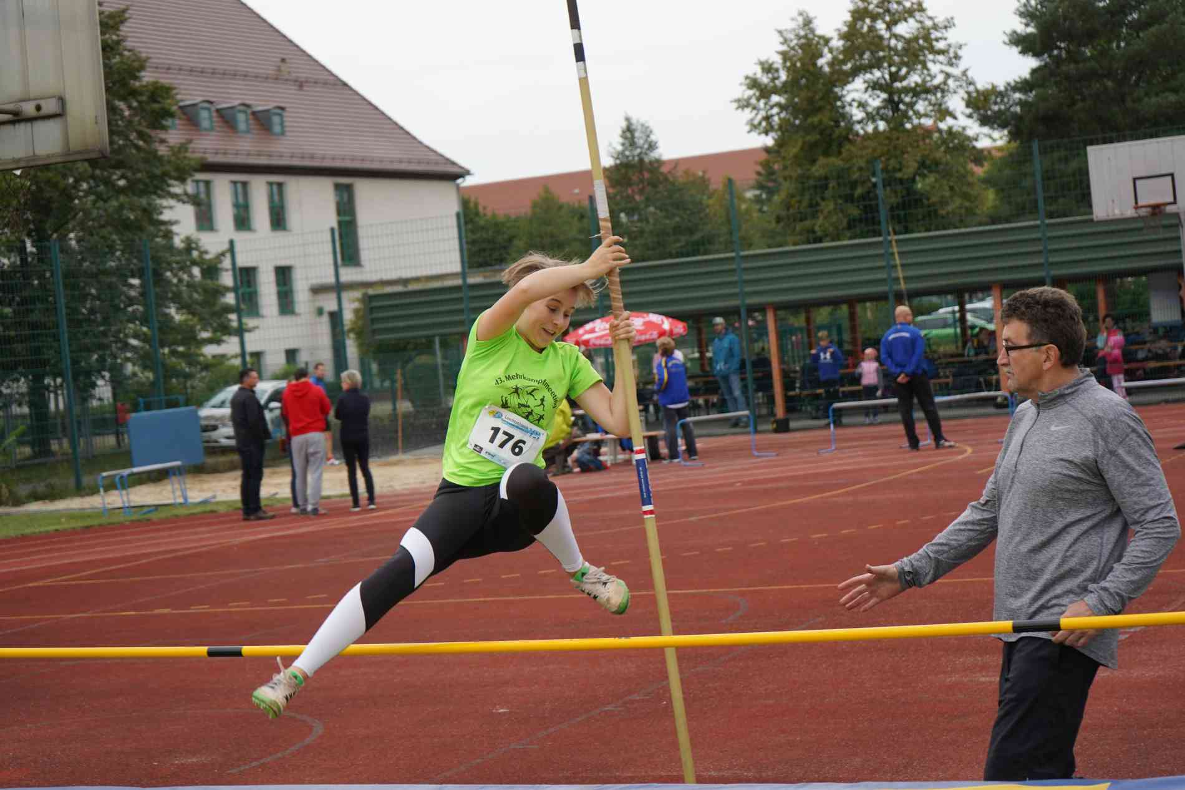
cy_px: 395
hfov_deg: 28.8
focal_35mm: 70
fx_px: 2304
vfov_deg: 19.5
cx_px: 592
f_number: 5.6
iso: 400
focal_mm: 70
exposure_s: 1/640
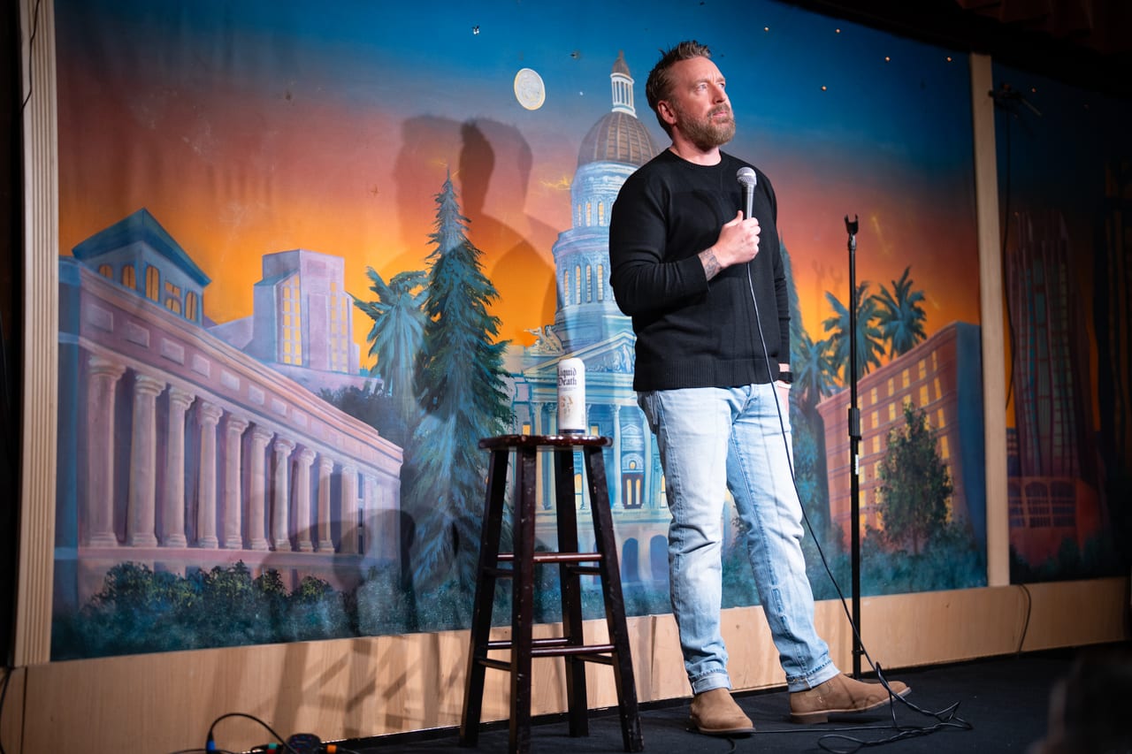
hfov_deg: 39.6
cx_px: 566
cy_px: 377
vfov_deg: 27.0
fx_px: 1572
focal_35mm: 50
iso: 400
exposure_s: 1/250
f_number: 1.2
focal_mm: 50
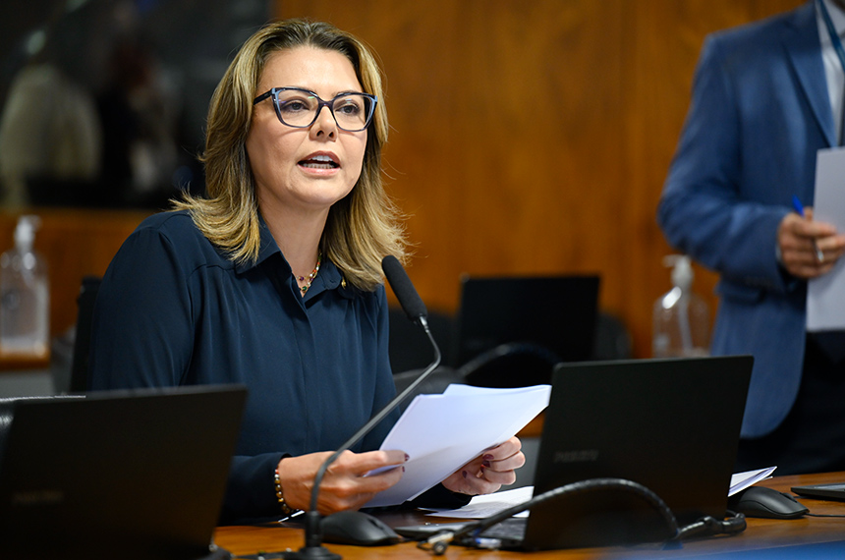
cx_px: 422
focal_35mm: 190
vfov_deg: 7.2
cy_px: 280
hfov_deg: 10.8
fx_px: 4451
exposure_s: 1/160
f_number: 2.8
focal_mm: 190
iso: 1600
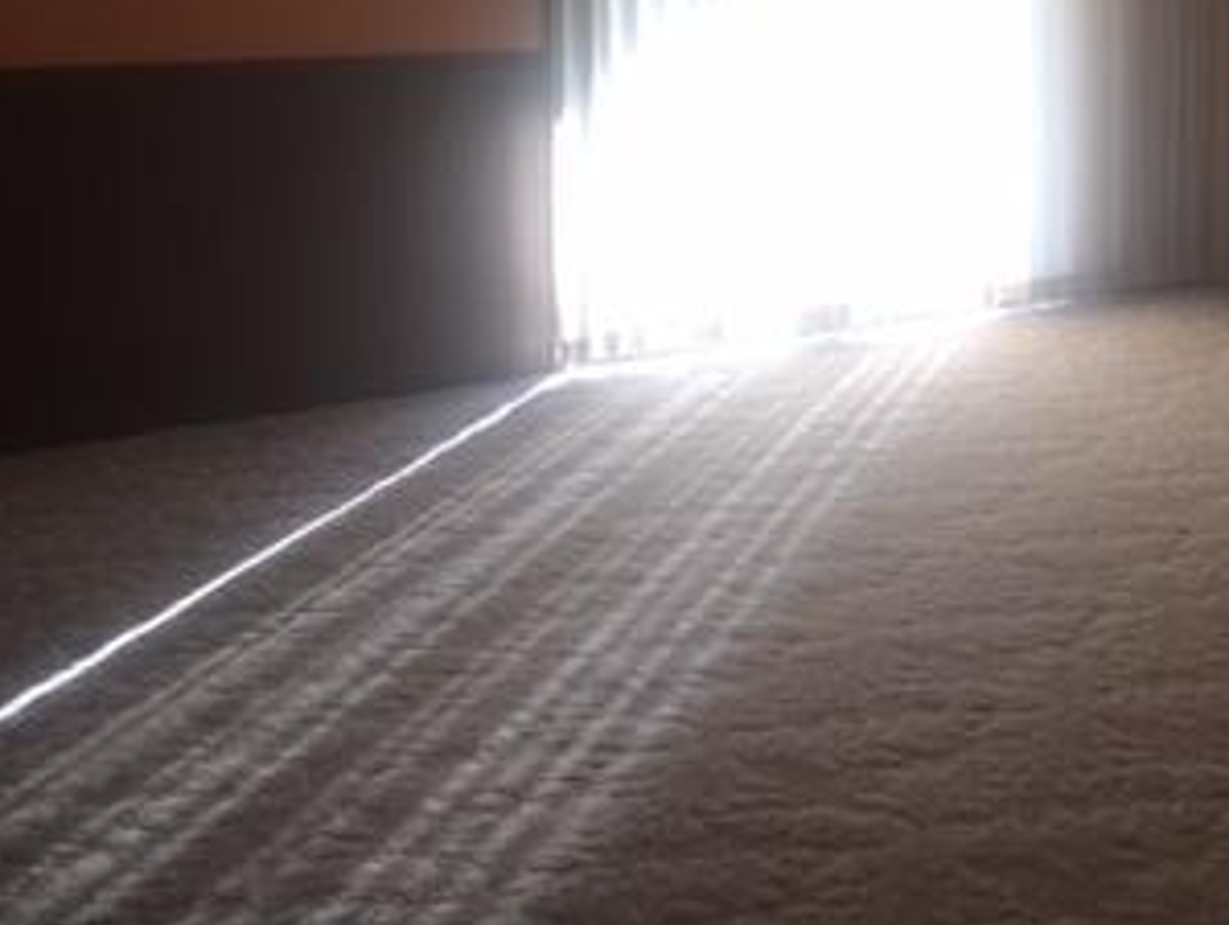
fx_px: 2204
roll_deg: -0.1
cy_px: 173
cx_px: 1032
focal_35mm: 62
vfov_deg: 23.3
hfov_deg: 30.2
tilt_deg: -5.1
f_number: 2.2
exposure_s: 1/60
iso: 32
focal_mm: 4.15
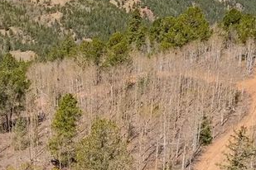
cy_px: 84
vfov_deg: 18.7
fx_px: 519
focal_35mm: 73
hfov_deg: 25.7
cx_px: -23
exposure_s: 1/5000
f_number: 2.8
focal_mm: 8.38
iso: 130
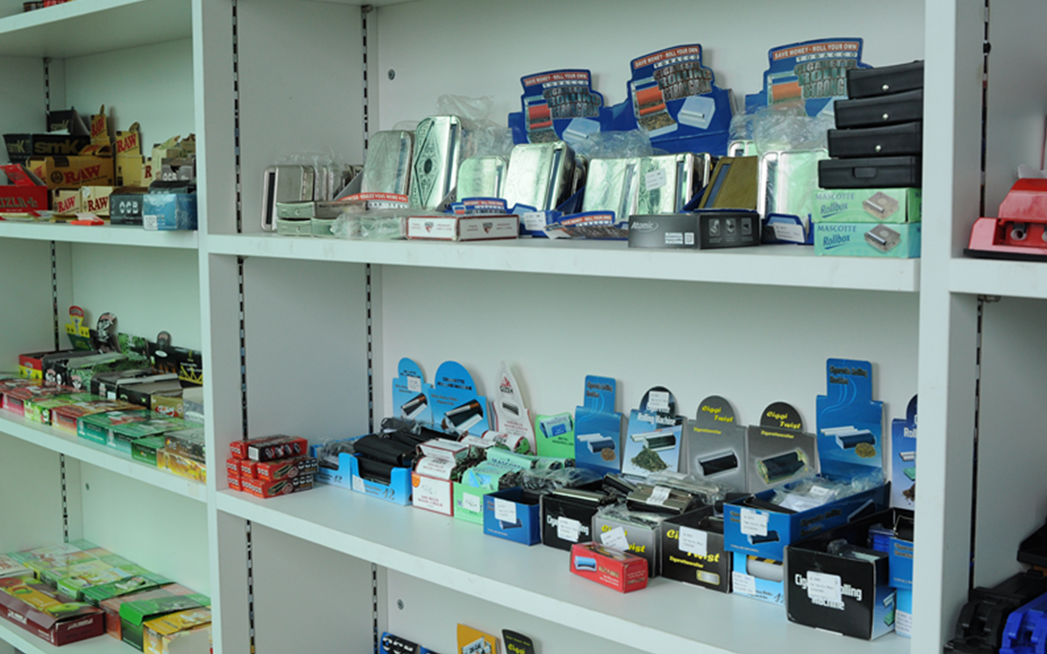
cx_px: 524
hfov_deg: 46.2
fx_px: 1227
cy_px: 305
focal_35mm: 43
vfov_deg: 29.8
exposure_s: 1/30
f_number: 10
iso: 400
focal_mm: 28
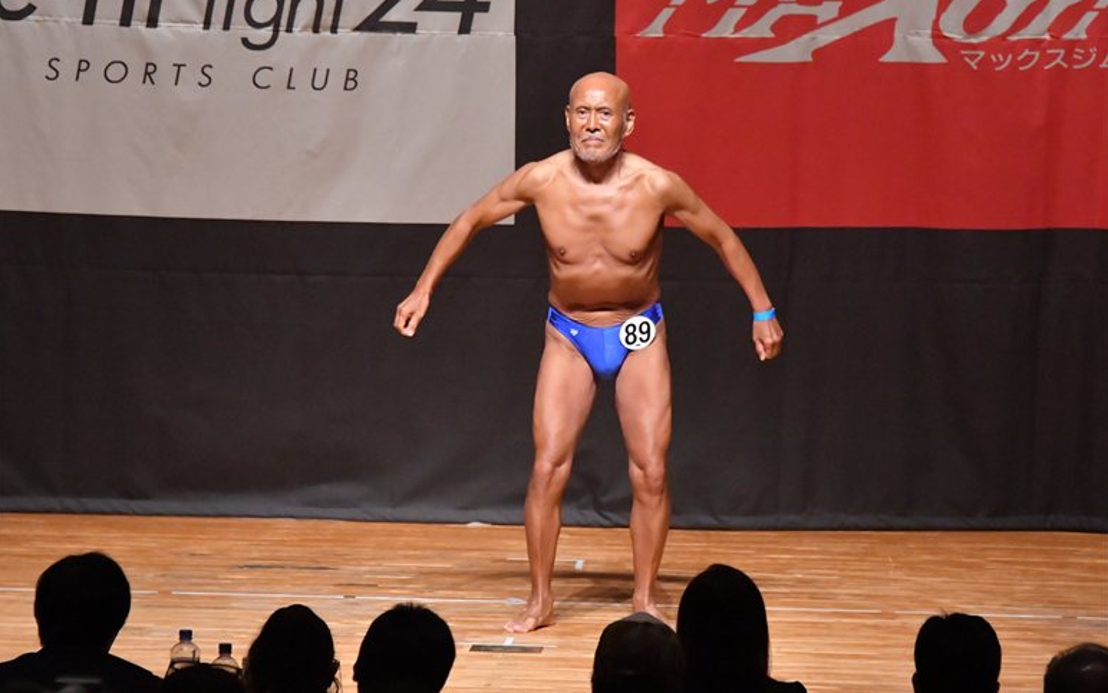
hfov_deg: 7.6
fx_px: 8337
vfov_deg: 4.8
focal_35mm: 276
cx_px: 553
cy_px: 327
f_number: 5.6
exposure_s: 1/400
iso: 12800
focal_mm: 180
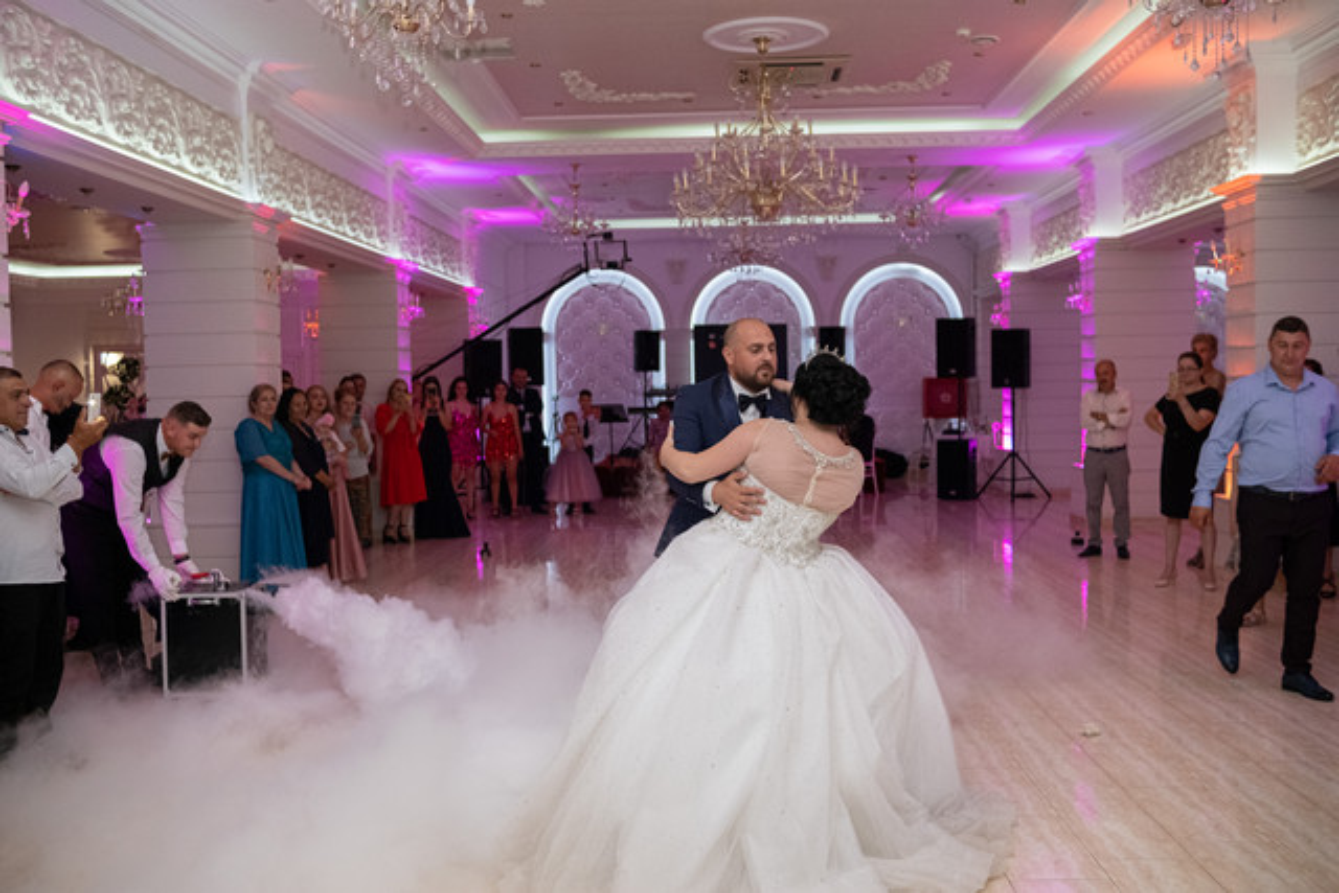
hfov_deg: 54.4
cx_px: 670
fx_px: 1302
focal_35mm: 35
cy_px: 446
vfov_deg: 37.9
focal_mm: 23
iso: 1600
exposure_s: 1/125
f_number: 2.2
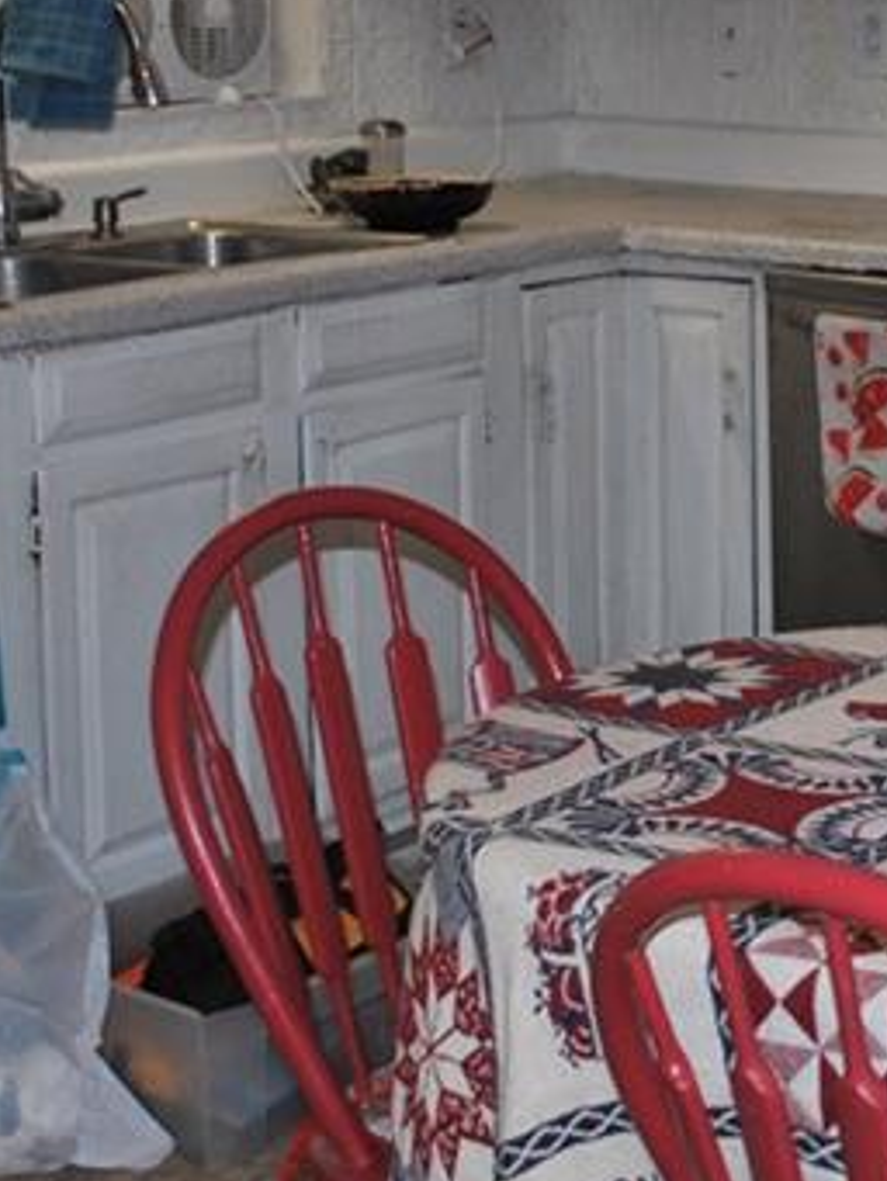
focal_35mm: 78
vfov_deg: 24.6
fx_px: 2663
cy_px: 215
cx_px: 1019
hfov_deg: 18.1
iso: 200
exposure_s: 1/60
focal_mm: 18
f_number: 3.5
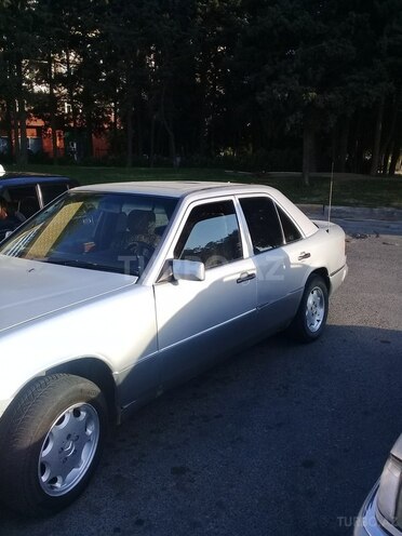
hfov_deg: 45.4
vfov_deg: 58.4
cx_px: 201
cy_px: 268
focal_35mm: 31
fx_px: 480
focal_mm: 3.3
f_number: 2.2
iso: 50
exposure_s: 1/524
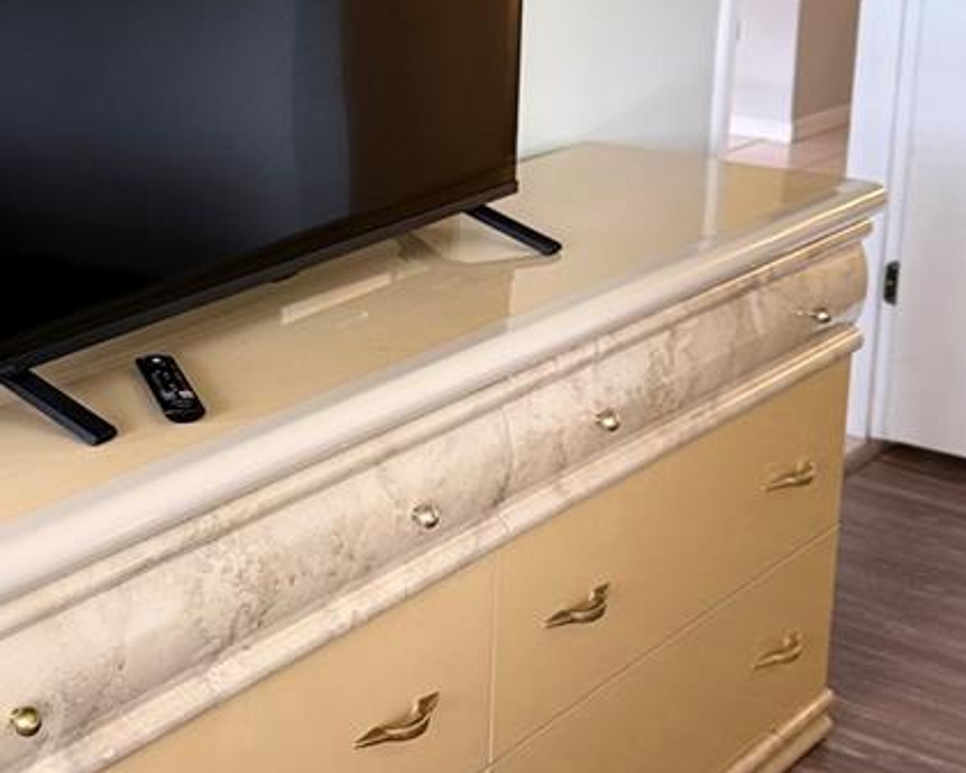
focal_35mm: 67
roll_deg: -0.2
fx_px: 1916
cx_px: 115
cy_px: 186
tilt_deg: -13.1
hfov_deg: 27.4
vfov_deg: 22.6
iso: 160
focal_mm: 6.76
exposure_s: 1/120
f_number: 1.78
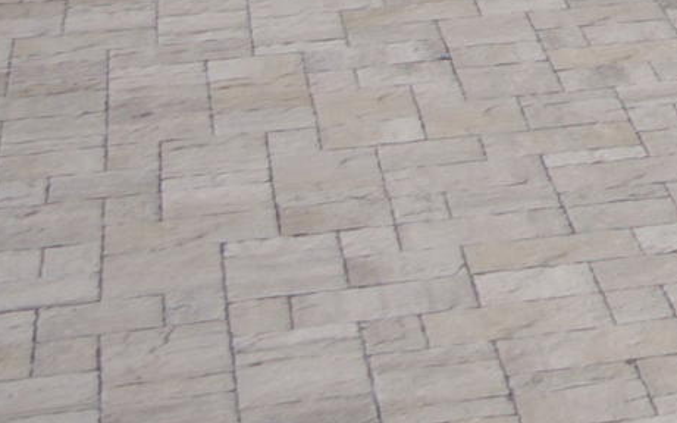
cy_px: -849
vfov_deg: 6.6
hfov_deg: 9.5
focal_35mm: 179
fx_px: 3302
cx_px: 1962
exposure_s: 1/2500
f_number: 5.6
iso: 400
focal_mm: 18
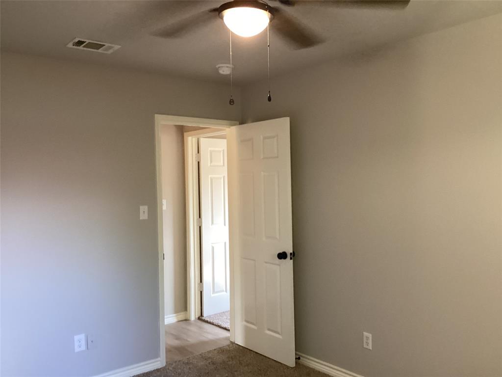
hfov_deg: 58.4
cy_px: 188
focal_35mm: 31
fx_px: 450
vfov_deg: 45.4
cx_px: 251
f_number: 2.4
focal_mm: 3.3
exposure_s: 1/60
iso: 200
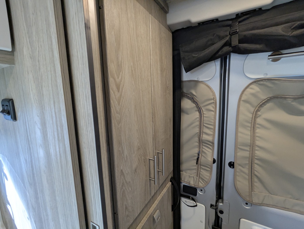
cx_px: 152
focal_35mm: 16
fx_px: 141
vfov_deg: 78.2
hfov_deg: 94.4
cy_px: 114
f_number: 2.2
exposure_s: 1/101
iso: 346
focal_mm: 2.35
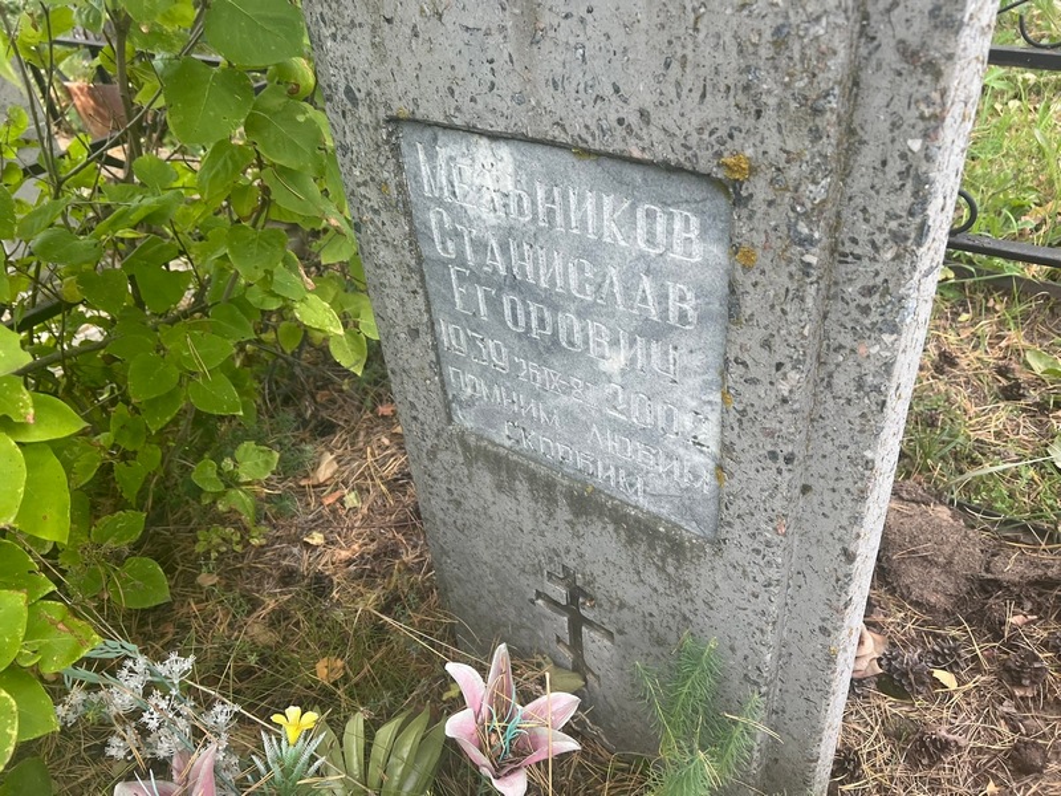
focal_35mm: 26
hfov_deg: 67.3
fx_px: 797
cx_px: 530
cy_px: 398
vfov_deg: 53.1
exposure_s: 1/121
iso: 40
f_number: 1.5
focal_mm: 5.7
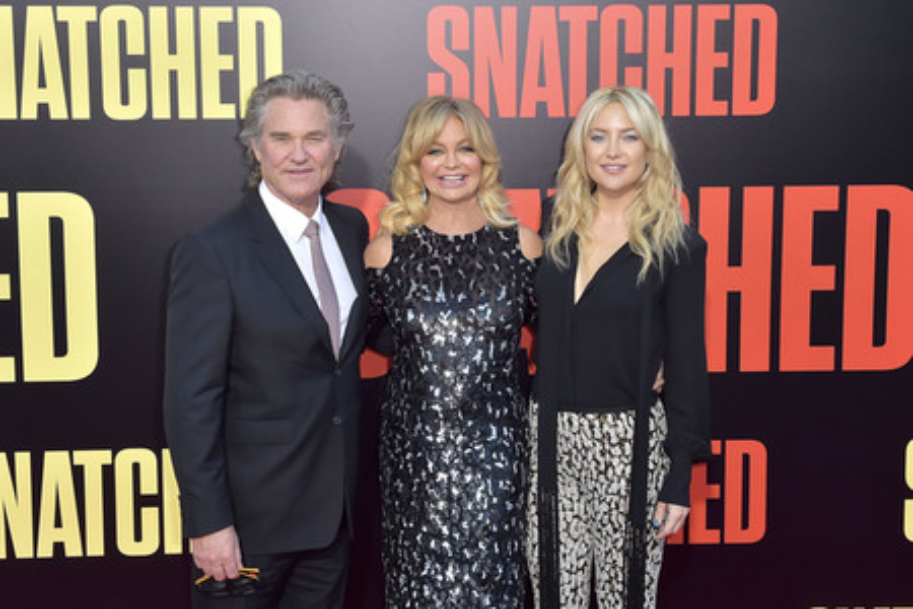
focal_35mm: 44
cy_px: 304
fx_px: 1116
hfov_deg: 44.5
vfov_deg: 30.5
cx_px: 456
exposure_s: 1/320
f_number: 6.3
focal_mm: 44
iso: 500
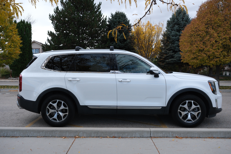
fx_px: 225
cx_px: 116
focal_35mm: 35
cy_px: 77
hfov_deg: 54.4
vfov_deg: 37.9
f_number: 6.4
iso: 1250
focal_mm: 23
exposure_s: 1/1600
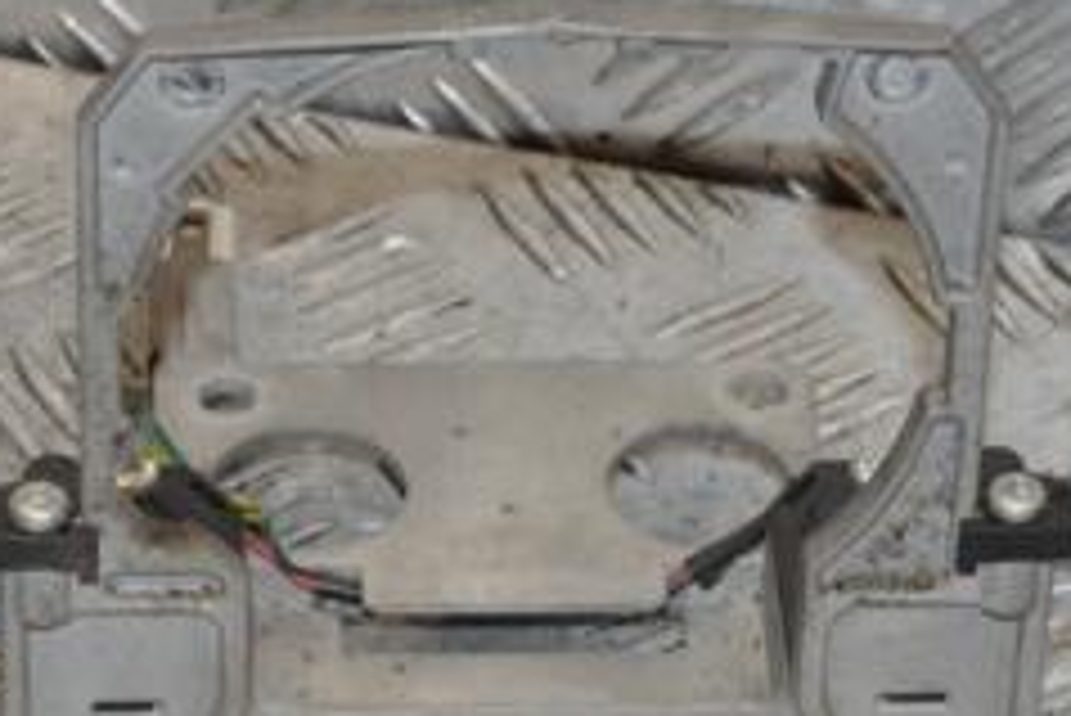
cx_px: 531
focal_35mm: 219
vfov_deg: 6.3
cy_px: 554
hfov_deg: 9.4
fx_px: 6519
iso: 800
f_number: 7.1
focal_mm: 58
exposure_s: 1/200
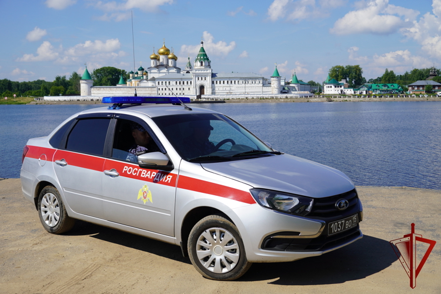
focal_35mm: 46
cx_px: 220
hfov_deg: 42.3
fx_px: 570
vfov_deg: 28.9
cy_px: 147
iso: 100
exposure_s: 1/800
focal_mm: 31
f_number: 5
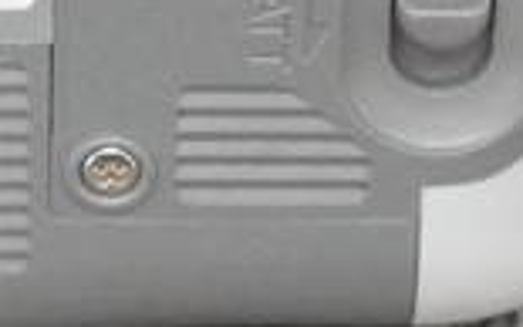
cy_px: -310
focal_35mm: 343
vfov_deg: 3.8
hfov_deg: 6.1
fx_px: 4890
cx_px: -243
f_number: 11
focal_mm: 29
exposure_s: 1/50
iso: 4000
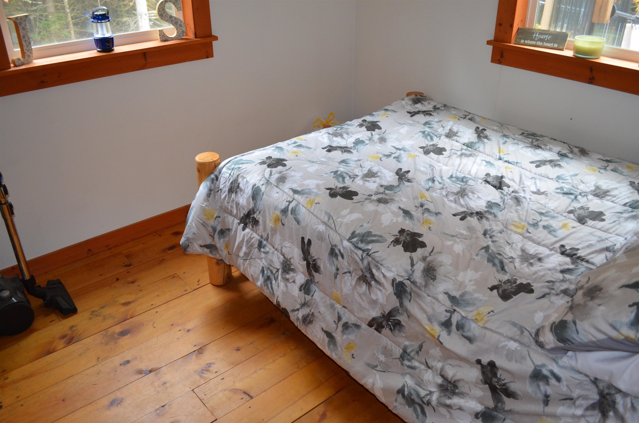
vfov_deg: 43.4
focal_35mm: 30
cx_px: 320
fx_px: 531
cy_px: 212
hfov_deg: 62.0
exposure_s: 1/60
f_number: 3.8
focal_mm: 20
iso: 1100
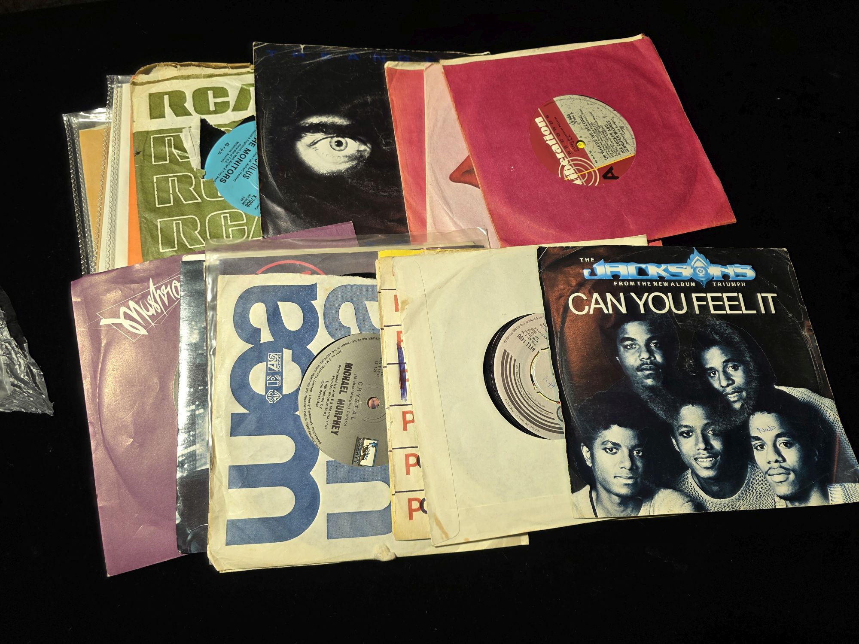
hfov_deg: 73.9
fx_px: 571
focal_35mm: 23
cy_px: 322
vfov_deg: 58.9
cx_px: 430
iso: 40
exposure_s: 1/100
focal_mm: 6.3
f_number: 1.7
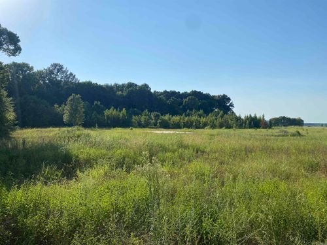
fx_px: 246
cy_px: 122
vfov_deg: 53.1
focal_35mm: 26
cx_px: 164
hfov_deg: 67.3
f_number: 1.8
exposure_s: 1/5025
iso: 32
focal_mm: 4.25
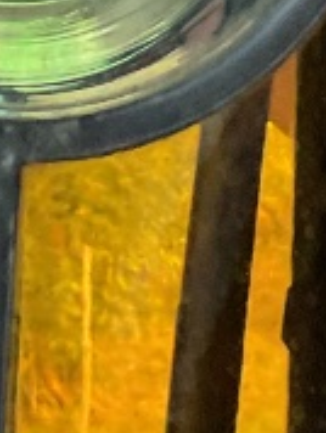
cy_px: -341
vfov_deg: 9.6
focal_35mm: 195
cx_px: 34
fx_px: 2443
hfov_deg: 7.6
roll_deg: -1.4
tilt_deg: +10.3
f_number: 1.8
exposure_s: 1/30
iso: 400
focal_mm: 3
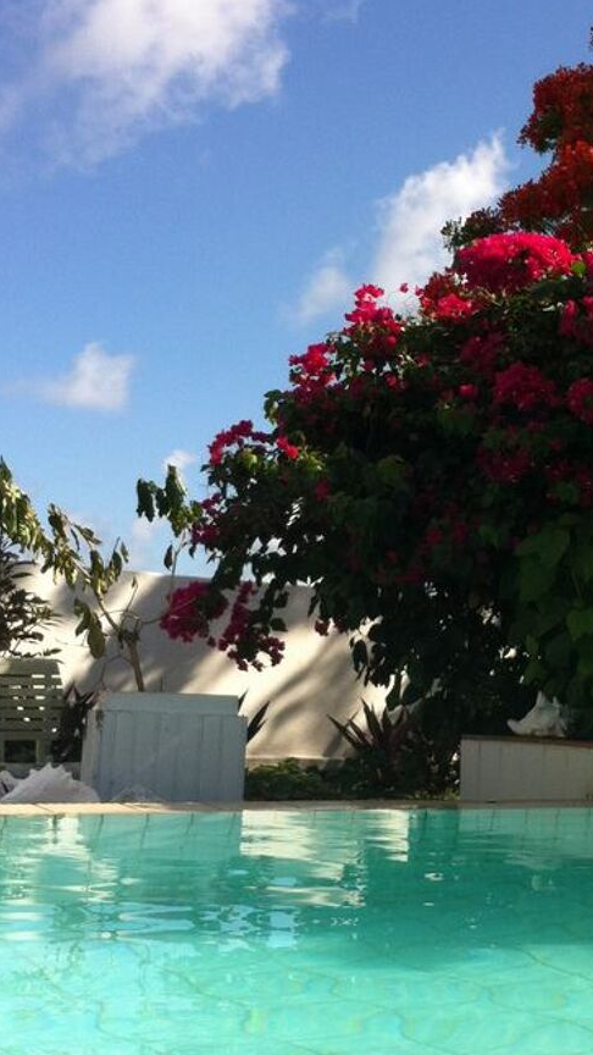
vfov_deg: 35.4
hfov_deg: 20.3
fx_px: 1649
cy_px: 474
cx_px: 429
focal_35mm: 59
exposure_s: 1/1312
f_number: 2.8
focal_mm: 3.85
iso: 80
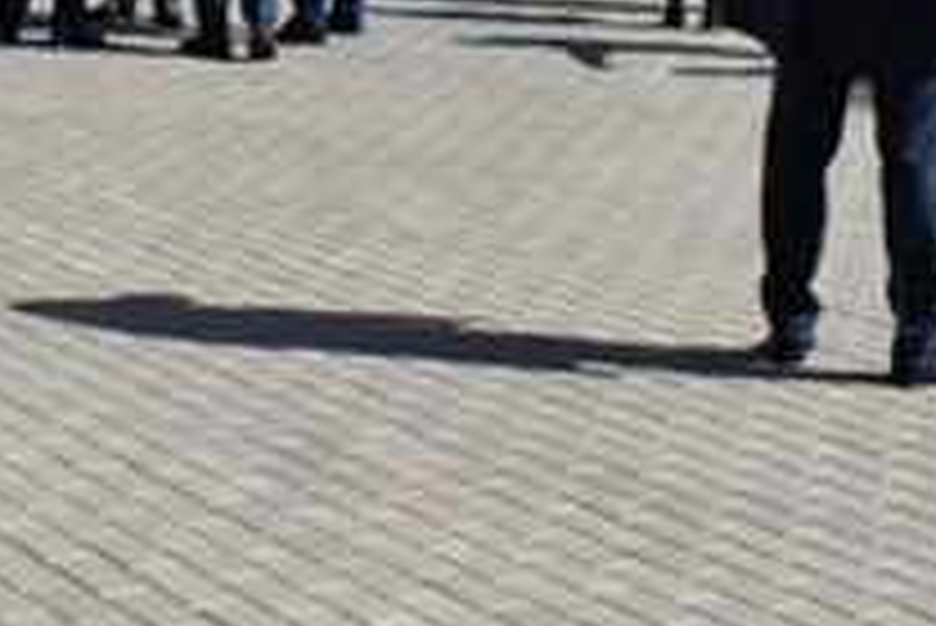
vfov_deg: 12.0
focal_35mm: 108
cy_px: -365
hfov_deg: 18.5
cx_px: 58
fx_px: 2810
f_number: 10
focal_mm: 20
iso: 200
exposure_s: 1/400
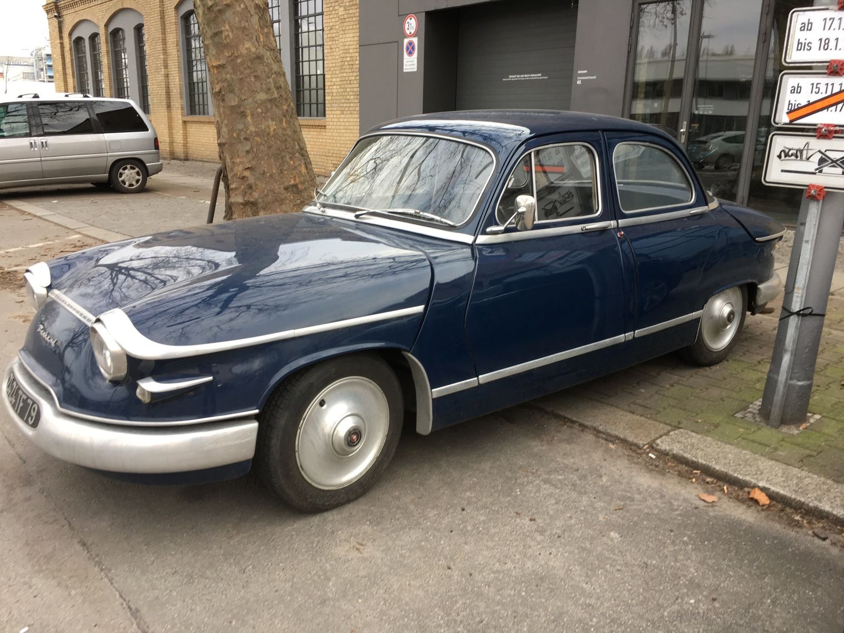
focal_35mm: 29
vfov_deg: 48.2
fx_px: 707
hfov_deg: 61.7
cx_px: 422
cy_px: 316
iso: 32
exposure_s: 1/100
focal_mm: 4.15
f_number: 2.2
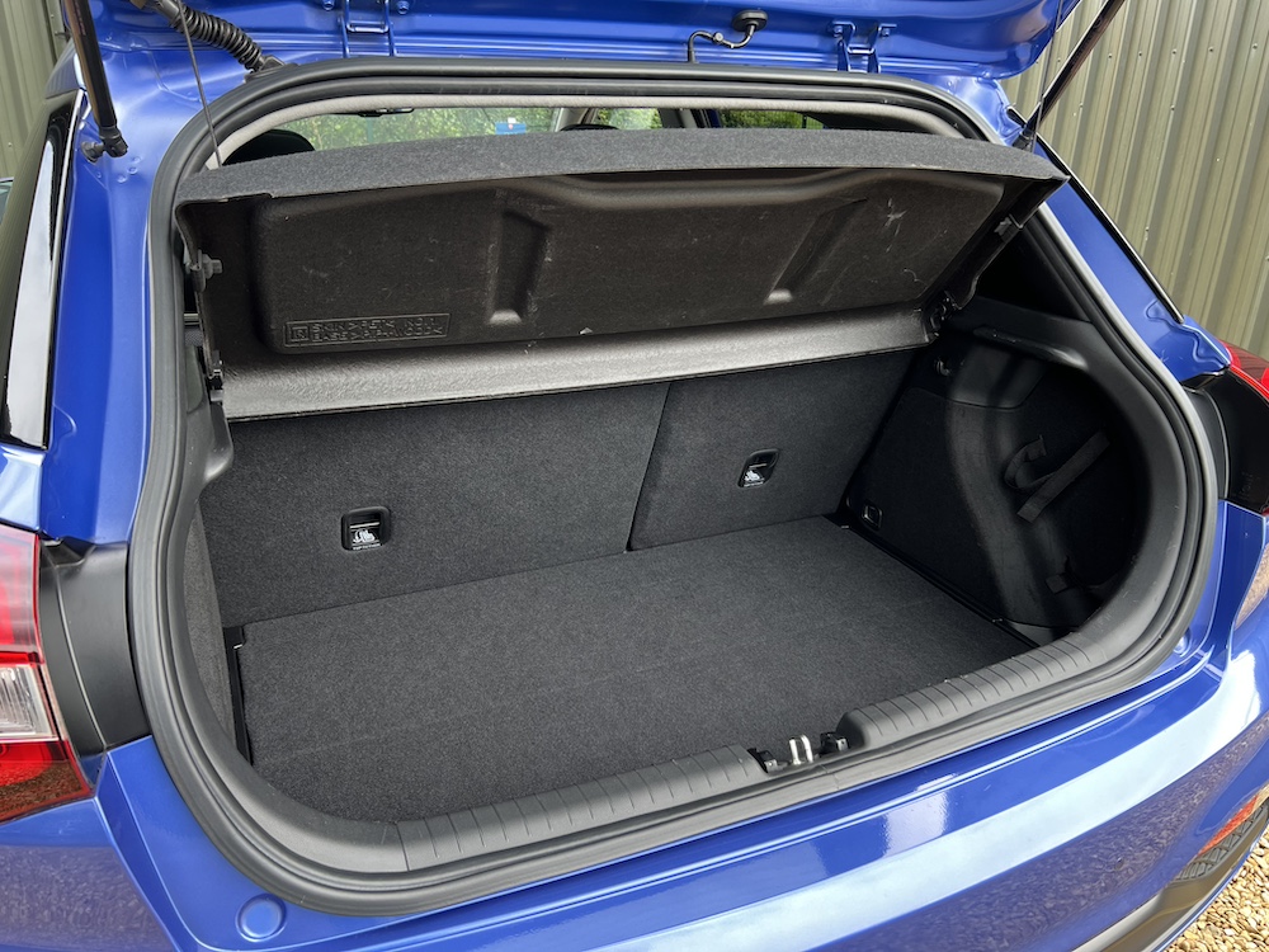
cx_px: 634
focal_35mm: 26
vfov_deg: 53.1
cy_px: 476
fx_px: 953
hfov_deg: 67.3
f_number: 1.5
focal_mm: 5.7
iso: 50
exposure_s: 1/121
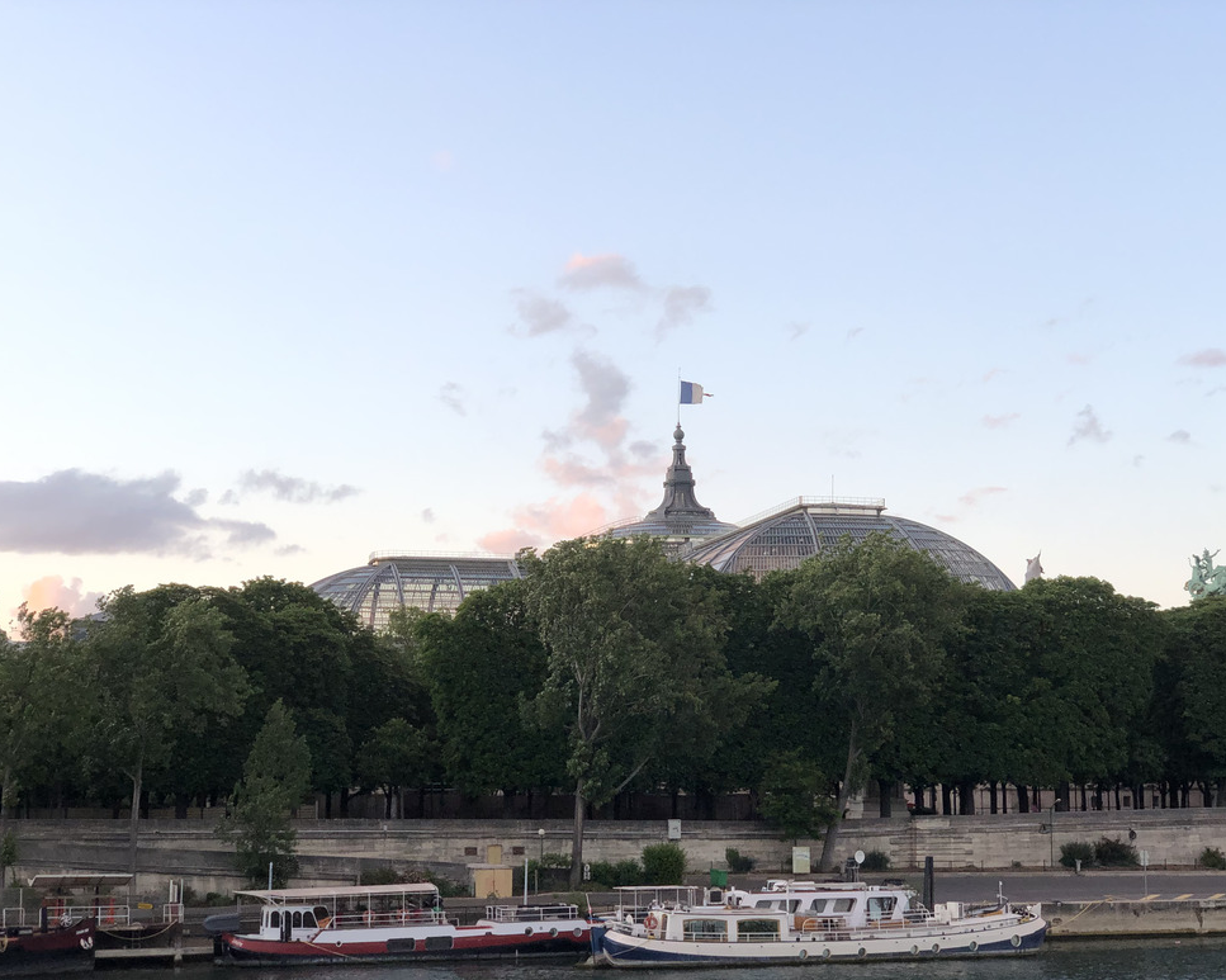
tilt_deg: +5.8
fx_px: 2285
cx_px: 683
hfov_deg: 30.0
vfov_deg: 24.2
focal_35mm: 63
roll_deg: +1.0
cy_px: 567
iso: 32
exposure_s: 1/120
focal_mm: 6
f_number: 2.4
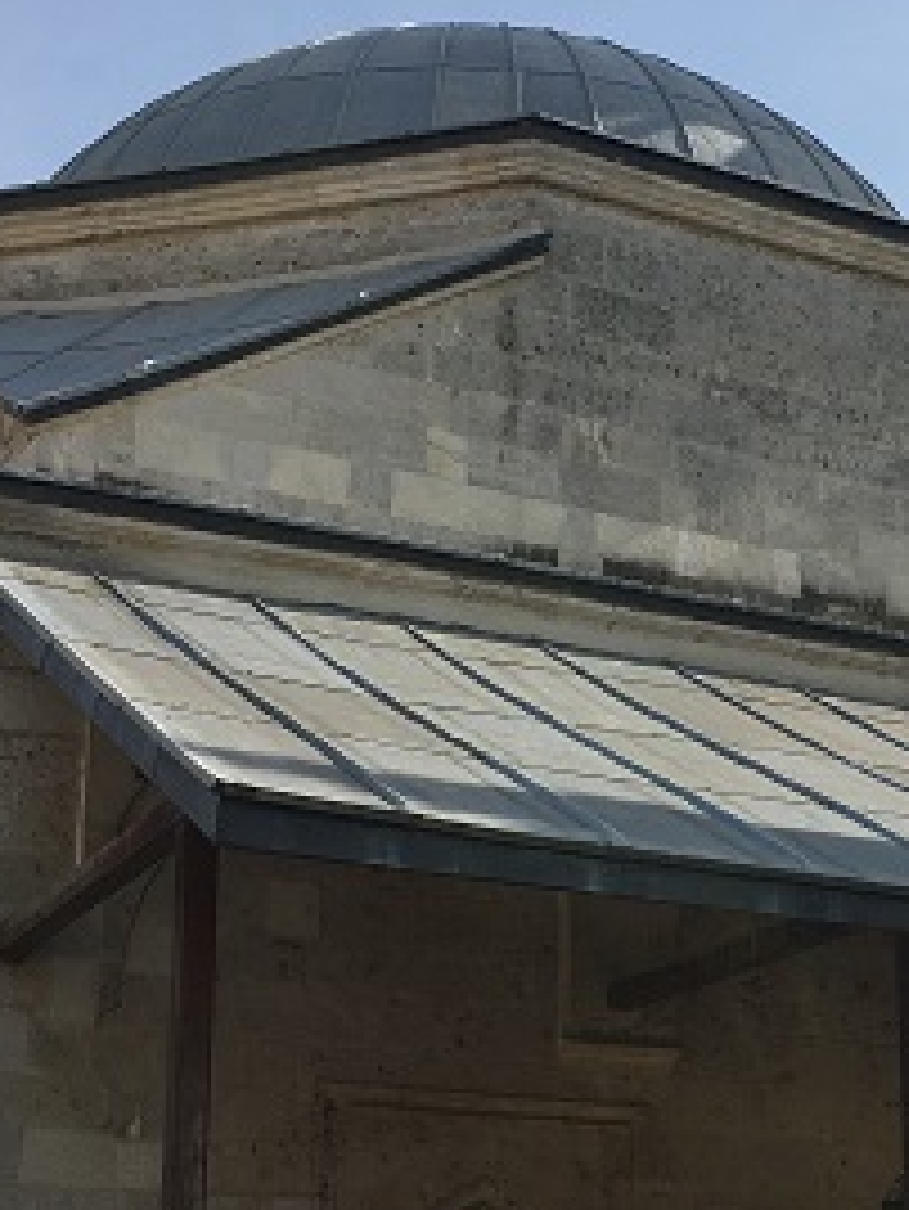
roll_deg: +1.1
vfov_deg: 27.7
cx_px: 718
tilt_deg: +18.9
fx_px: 2449
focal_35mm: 70
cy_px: 715
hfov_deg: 20.8
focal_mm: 4.15
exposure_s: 1/2024
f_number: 2.2
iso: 25
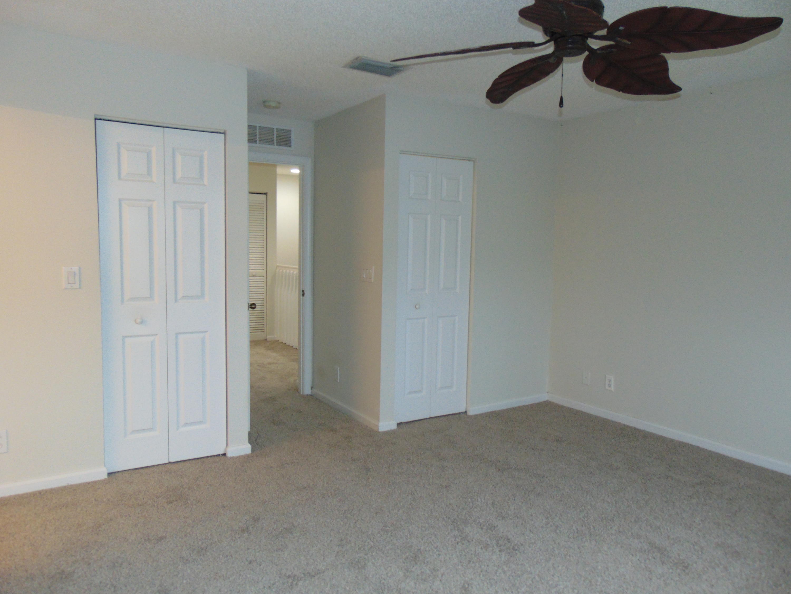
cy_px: 297
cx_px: 396
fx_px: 571
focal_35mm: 25
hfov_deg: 69.4
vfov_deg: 54.9
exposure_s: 1/30
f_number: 3
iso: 200
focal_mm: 4.5
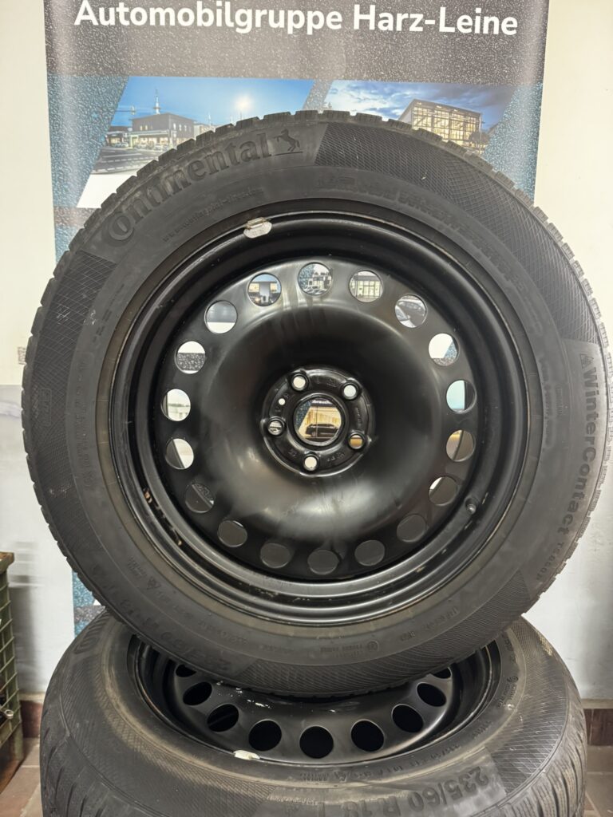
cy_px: 408
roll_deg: -1.1
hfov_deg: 56.8
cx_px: 306
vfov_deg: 71.6
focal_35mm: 24
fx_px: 567
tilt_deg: -7.7
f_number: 1.78
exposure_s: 1/50
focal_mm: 6.76
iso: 800
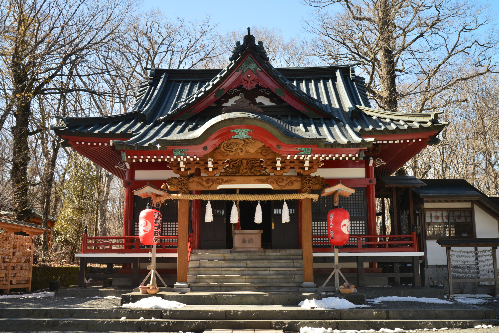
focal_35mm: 38
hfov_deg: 50.7
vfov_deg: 35.1
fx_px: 527
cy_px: 166
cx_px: 250
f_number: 13
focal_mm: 38
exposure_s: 1/80
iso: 720
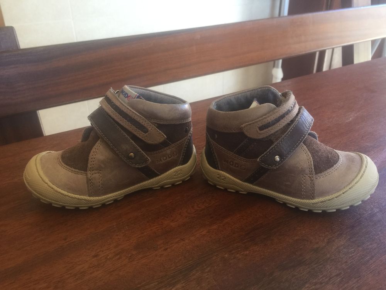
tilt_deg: -28.0
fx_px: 323
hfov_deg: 61.7
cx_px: 193
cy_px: 145
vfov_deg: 48.2
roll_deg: +1.2
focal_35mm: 29
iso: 64
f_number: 2.2
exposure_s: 1/33
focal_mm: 4.15
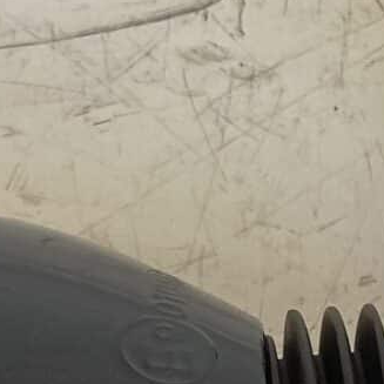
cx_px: 156
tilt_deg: -76.1
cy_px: 632
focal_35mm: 180
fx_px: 2259
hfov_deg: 9.7
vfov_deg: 9.4
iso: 40
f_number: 1.8
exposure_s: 1/100
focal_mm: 4.25
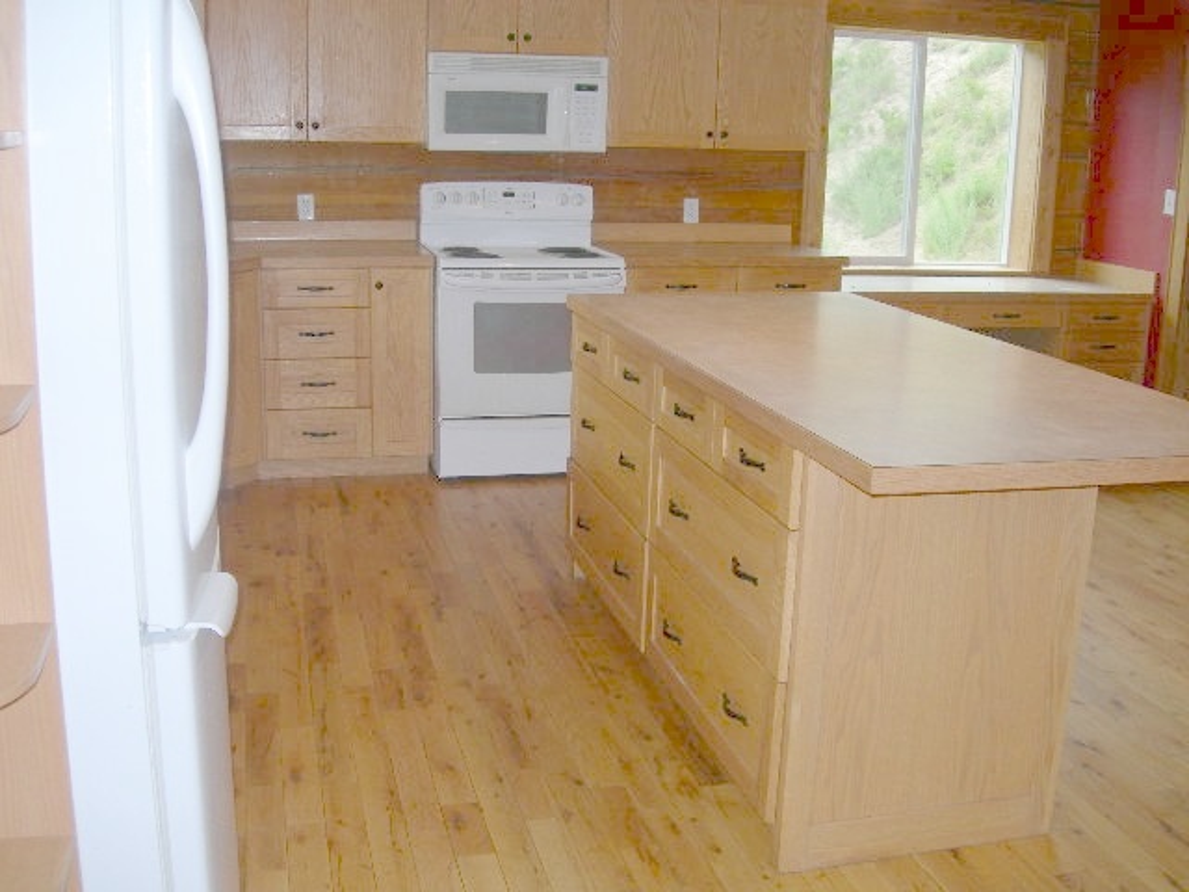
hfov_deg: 49.0
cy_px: 446
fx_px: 1305
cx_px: 594
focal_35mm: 38
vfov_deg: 37.7
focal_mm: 7.8
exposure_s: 1/60.1
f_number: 2.8
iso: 50
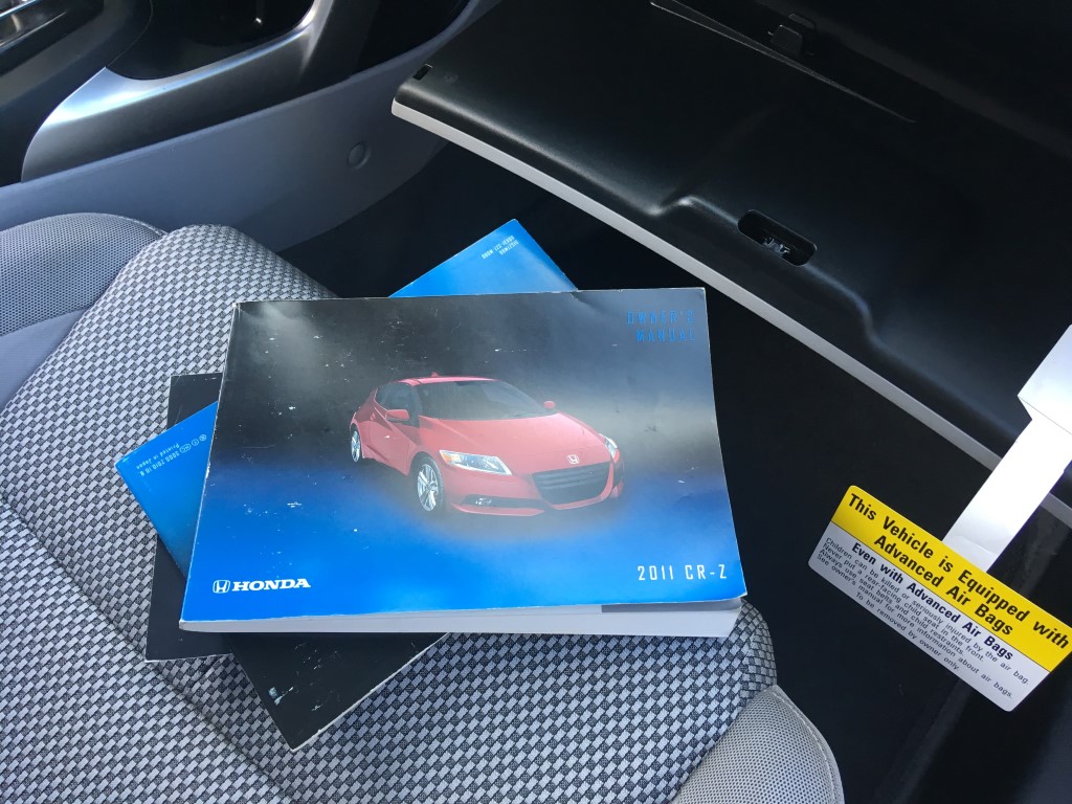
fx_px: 898
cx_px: 536
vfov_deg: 48.2
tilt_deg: -54.1
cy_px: 402
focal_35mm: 29
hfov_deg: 61.7
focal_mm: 4.15
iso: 25
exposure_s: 1/30
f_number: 2.2
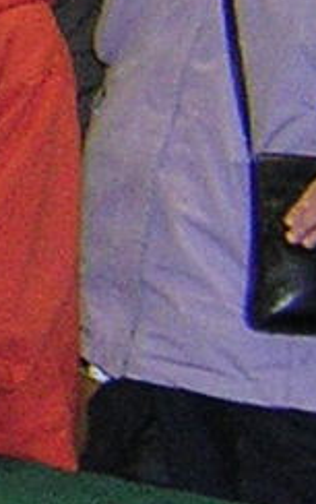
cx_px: -719
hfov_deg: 4.9
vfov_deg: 8.3
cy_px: -33
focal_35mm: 250
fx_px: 3437
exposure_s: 1/60.1
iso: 400
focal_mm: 4.7
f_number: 2.6
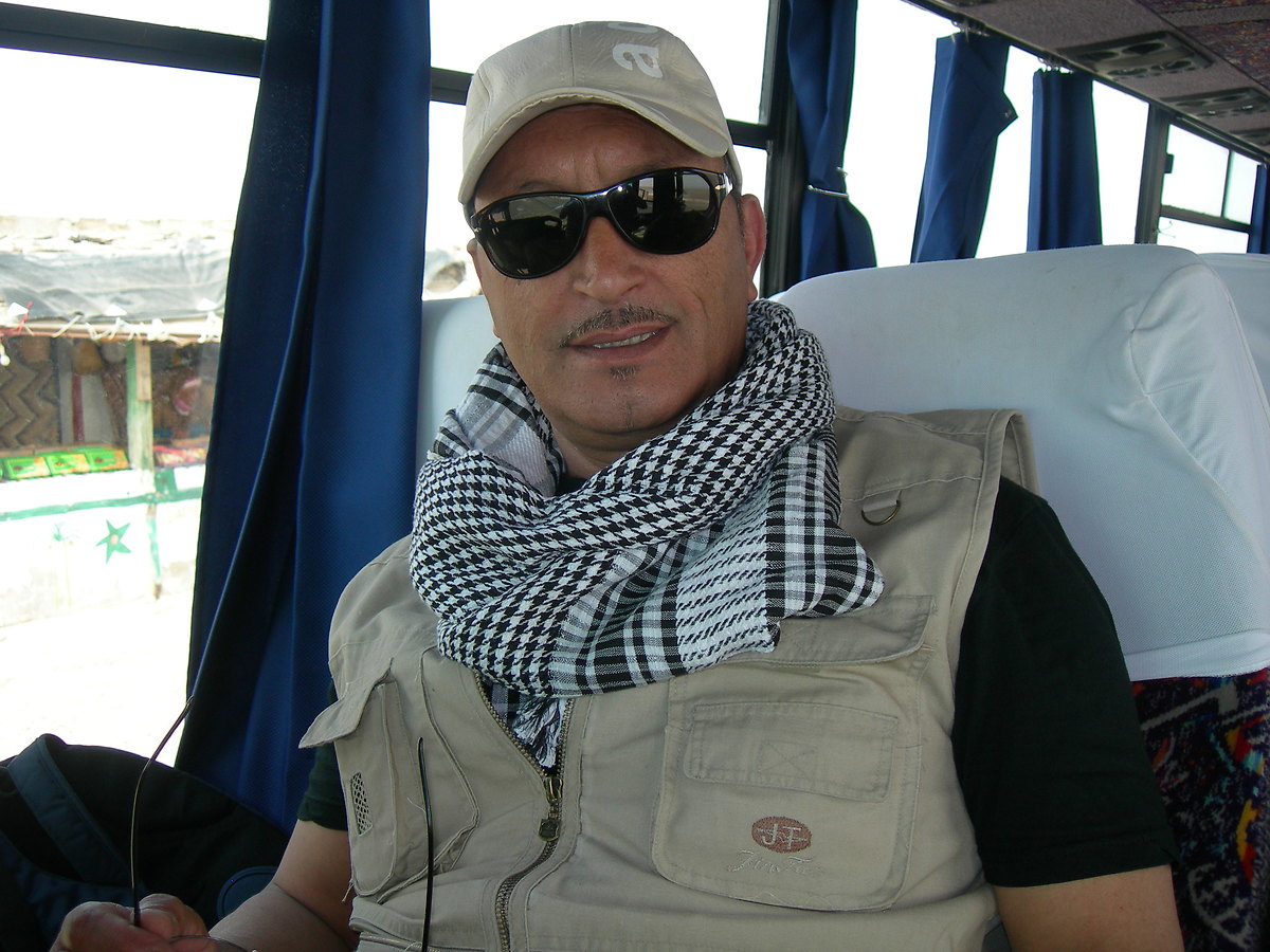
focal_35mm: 38
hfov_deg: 49.0
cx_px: 635
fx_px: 1394
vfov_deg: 37.7
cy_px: 476
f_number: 2.8
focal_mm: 7.8
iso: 50
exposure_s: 1/202
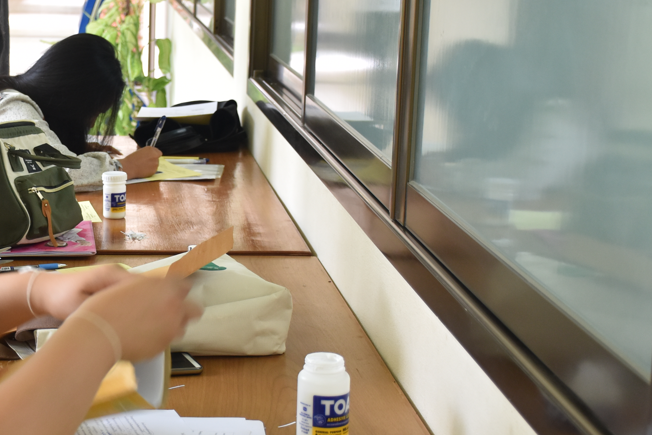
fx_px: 1648
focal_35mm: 91
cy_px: 214
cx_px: 88
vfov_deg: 15.0
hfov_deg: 21.9
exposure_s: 1/60
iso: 500
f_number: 4
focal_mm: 30
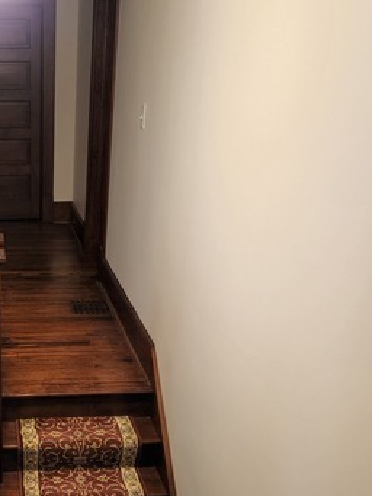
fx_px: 644
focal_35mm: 45
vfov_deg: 41.0
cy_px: 364
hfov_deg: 30.6
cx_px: 29
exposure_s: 1/60
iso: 640
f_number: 1.8
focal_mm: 5.4
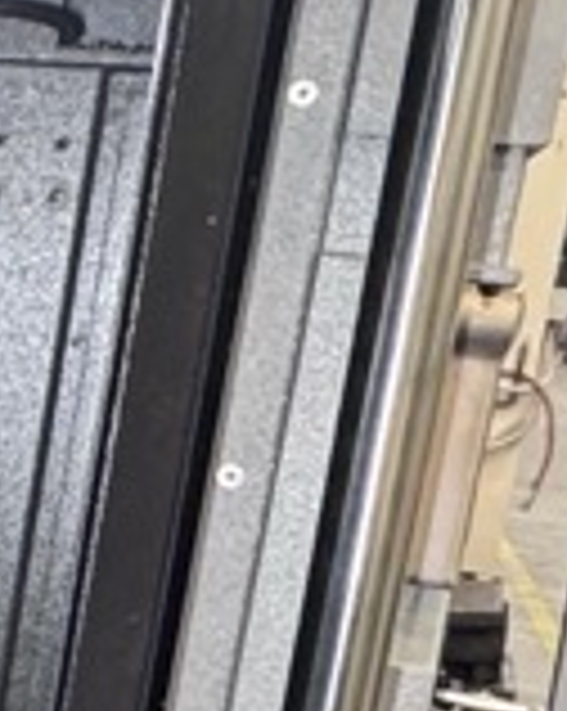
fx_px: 2333
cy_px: 634
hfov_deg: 10.8
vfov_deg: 17.1
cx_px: -981
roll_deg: -4.8
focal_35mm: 111
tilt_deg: -13.5
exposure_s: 1/60
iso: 320
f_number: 2.2
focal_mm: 2.22
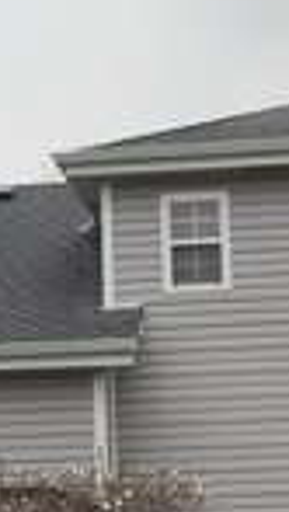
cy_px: 446
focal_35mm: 147
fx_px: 1997
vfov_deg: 14.5
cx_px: 150
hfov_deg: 8.3
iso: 125
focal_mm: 5.6
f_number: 3.2
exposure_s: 1/500
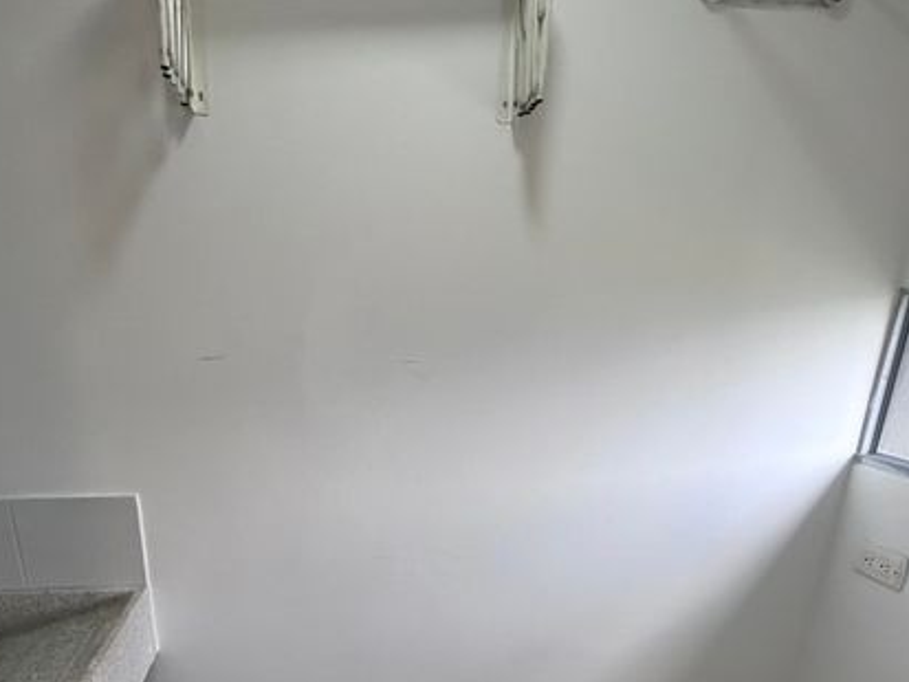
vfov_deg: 60.1
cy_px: 510
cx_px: 384
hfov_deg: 78.4
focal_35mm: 21
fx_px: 552
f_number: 1.8
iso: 32
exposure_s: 1/120
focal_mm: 1.57
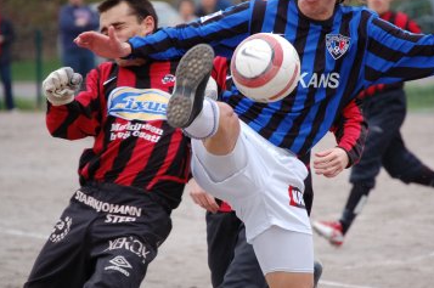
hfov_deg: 4.9
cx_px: 258
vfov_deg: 3.3
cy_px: 174
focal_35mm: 420
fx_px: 5056
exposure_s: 1/640
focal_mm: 200
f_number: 5.6
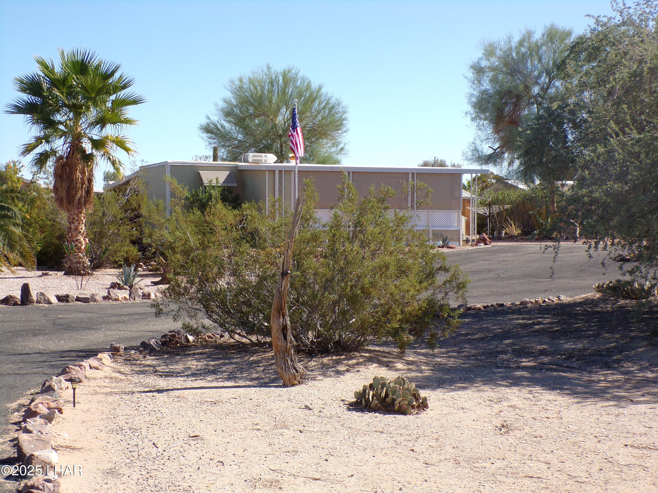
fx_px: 1064
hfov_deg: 34.3
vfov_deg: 26.1
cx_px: 329
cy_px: 246
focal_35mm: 56
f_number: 5.3
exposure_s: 1/320
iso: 80
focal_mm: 10.1
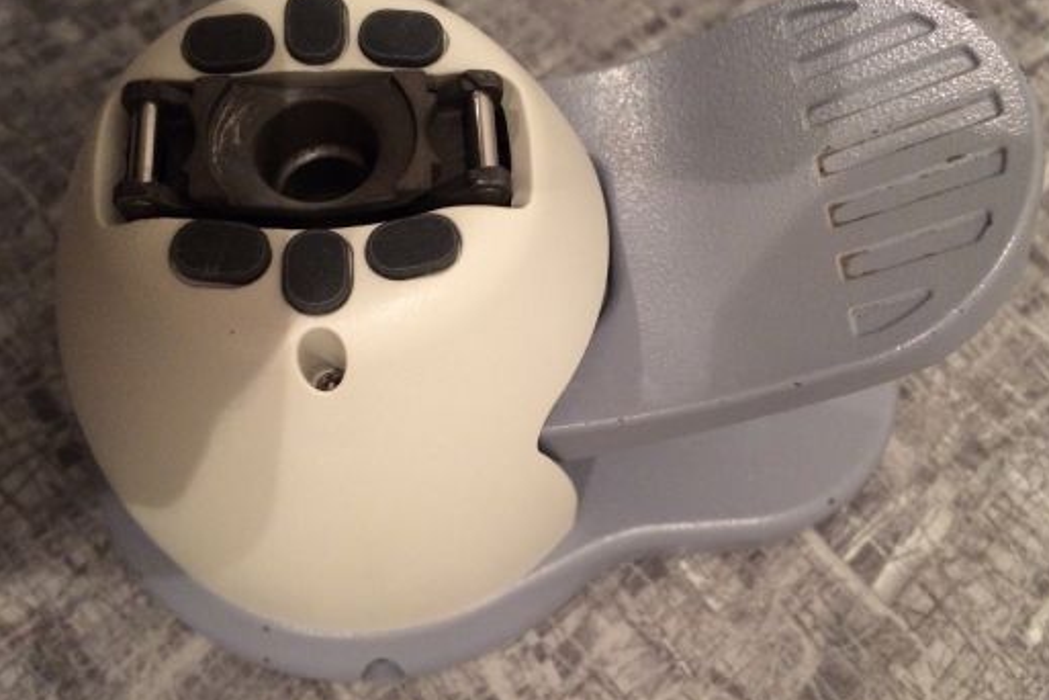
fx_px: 962
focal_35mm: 33
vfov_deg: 40.0
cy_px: 339
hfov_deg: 57.2
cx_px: 538
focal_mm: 4.15
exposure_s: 1/17
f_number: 2.2
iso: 320
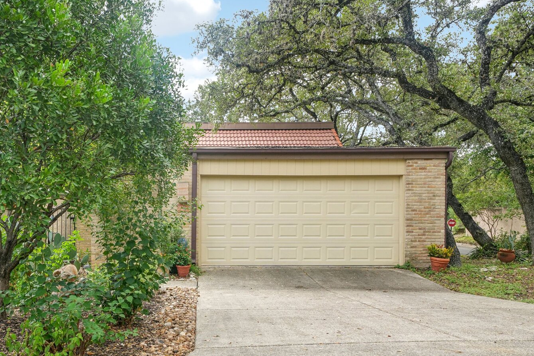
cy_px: 213
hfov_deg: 63.1
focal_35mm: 29
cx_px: 215
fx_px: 430
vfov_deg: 44.7
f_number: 8
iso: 800
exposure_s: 1/200
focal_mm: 24
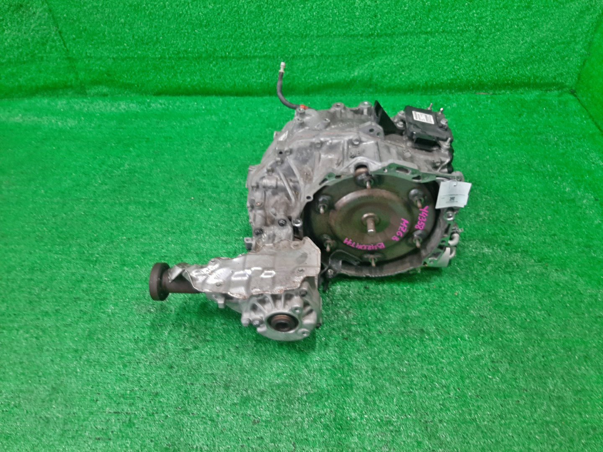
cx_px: 302
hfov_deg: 67.3
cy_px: 226
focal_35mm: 26
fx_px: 453
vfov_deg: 53.1
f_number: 1.7
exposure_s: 1/50
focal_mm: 3.93
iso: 111
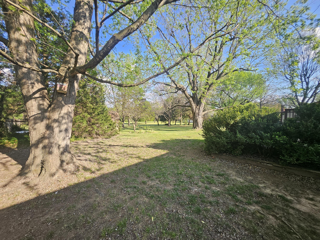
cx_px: 160
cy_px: 120
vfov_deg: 89.9
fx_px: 120
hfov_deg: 106.2
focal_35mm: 13
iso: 32
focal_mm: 1.74
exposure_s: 1/250
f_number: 2.2
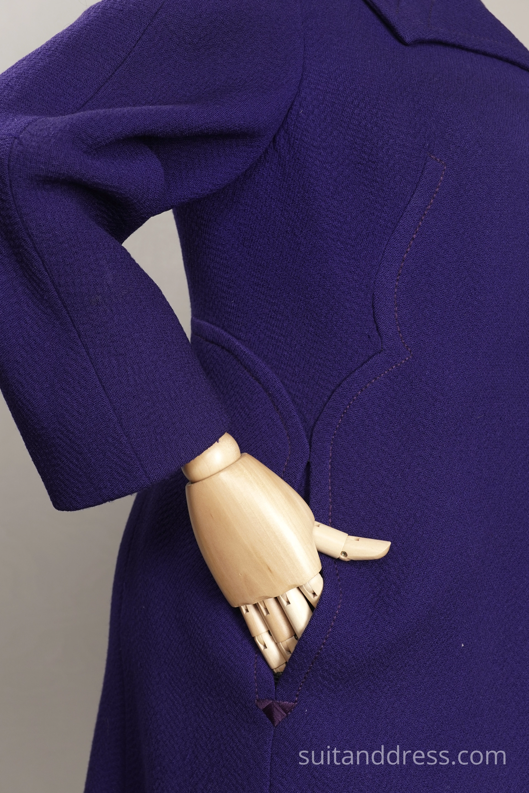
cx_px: 264
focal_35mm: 48
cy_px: 396
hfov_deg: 28.1
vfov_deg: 41.1
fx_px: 1058
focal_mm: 32
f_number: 5.6
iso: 400
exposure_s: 1/40
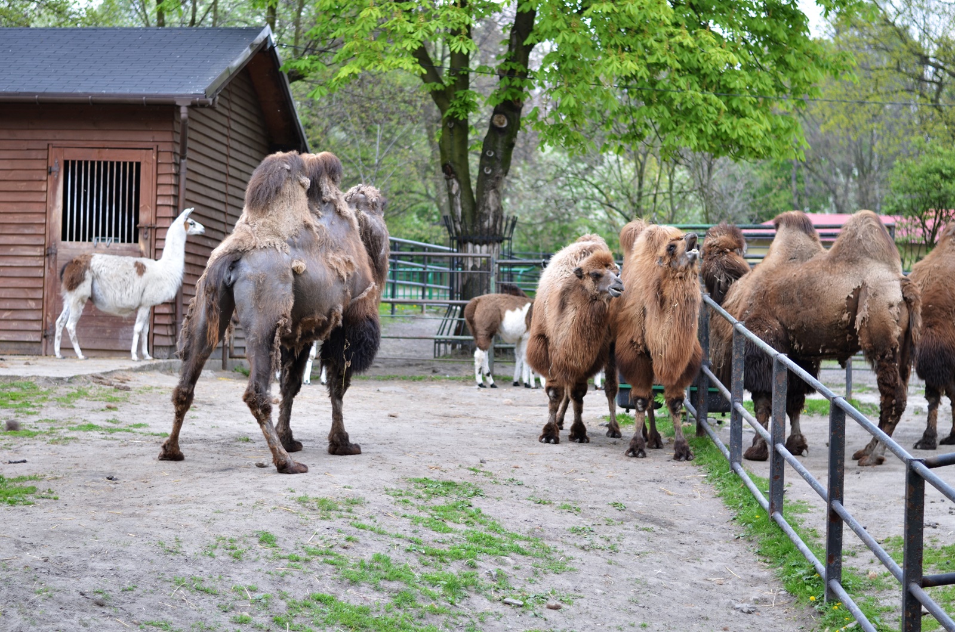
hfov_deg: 27.0
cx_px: 478
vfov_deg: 18.1
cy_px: 316
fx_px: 1986
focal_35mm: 75
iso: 100
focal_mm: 50
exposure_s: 1/800
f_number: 1.8
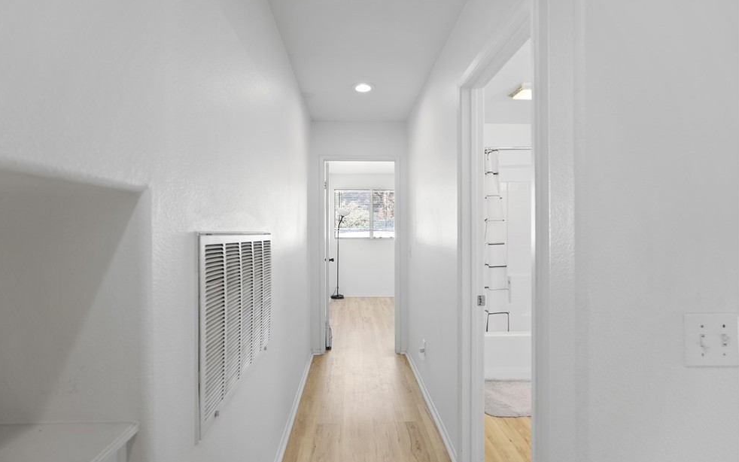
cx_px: 358
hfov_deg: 94.3
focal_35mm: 17
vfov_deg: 68.0
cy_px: 237
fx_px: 342
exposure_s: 1/15
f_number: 4
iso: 400
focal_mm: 16
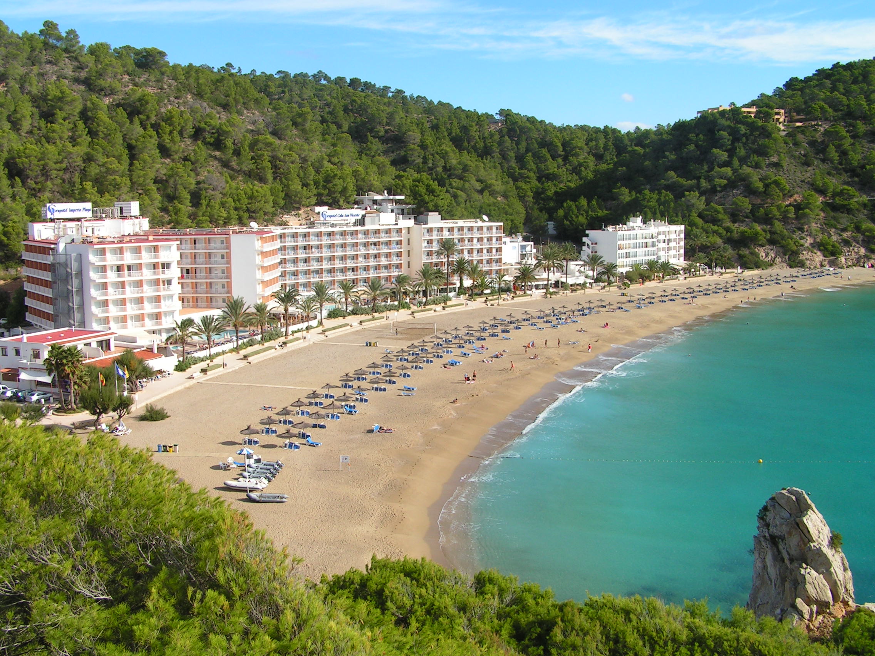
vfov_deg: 37.7
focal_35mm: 38
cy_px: 328
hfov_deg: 49.0
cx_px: 438
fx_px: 961
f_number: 5.6
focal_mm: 6.3
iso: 50
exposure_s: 1/250
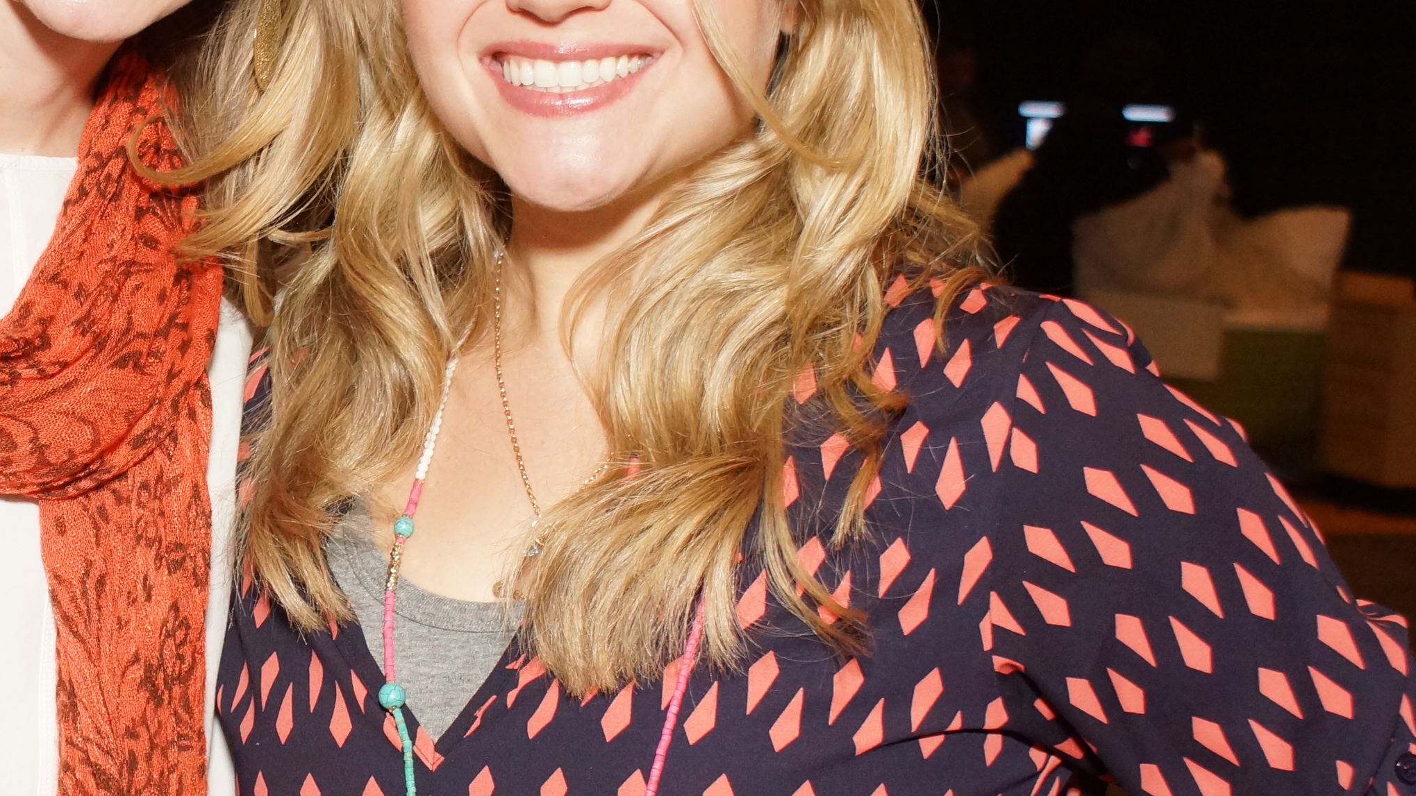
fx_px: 3192
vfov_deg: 14.2
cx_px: 162
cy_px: 416
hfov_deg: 24.4
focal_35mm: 85
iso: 800
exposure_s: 1/80
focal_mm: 26
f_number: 4.5
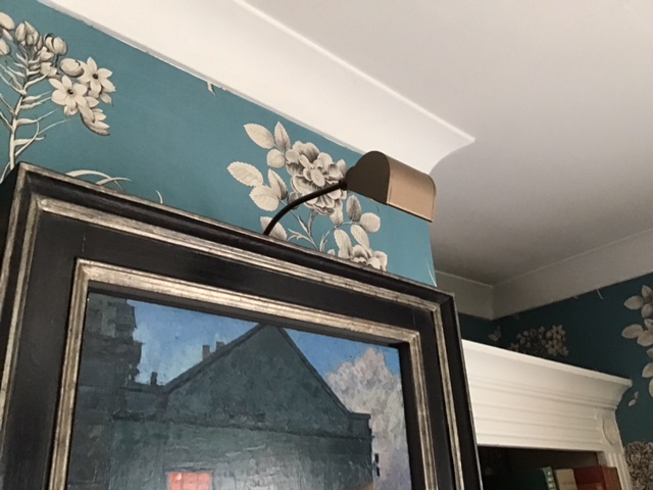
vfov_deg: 45.4
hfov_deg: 58.4
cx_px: 326
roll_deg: +3.9
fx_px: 585
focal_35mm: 31
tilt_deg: +23.4
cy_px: 245
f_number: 2.4
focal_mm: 3.3
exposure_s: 1/33
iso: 250
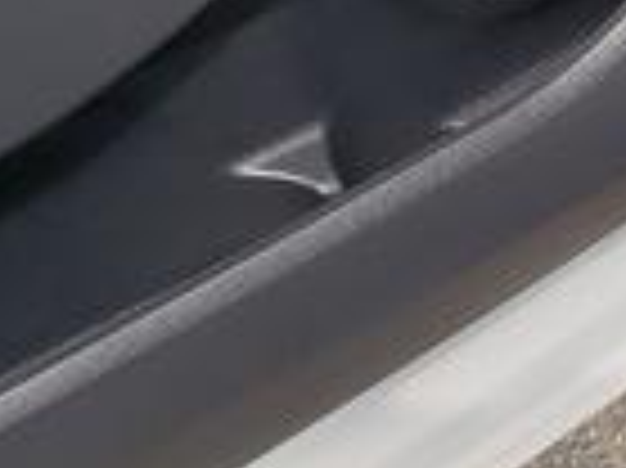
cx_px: 1180
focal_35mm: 120
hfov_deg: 14.2
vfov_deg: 10.8
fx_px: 2168
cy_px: -598
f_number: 2.4
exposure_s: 1/192
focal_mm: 4.3
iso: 50
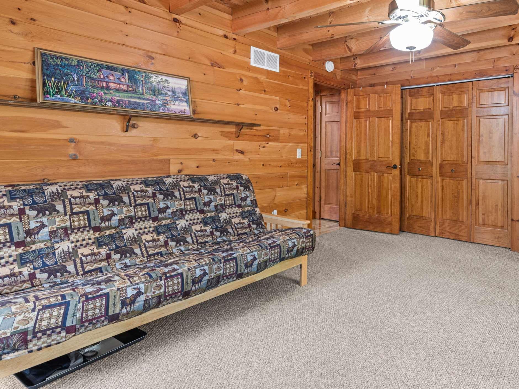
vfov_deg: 60.7
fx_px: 330
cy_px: 159
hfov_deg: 74.4
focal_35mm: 22
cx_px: 340
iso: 400
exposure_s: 1.3
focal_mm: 14
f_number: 10
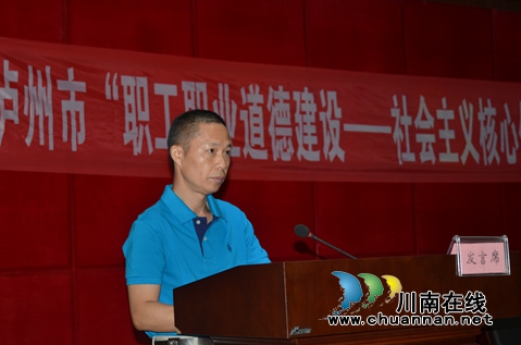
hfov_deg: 28.7
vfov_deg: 19.2
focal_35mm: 71
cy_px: 172
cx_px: 251
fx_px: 1018
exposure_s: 1/60
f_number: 4.2
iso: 100
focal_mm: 45
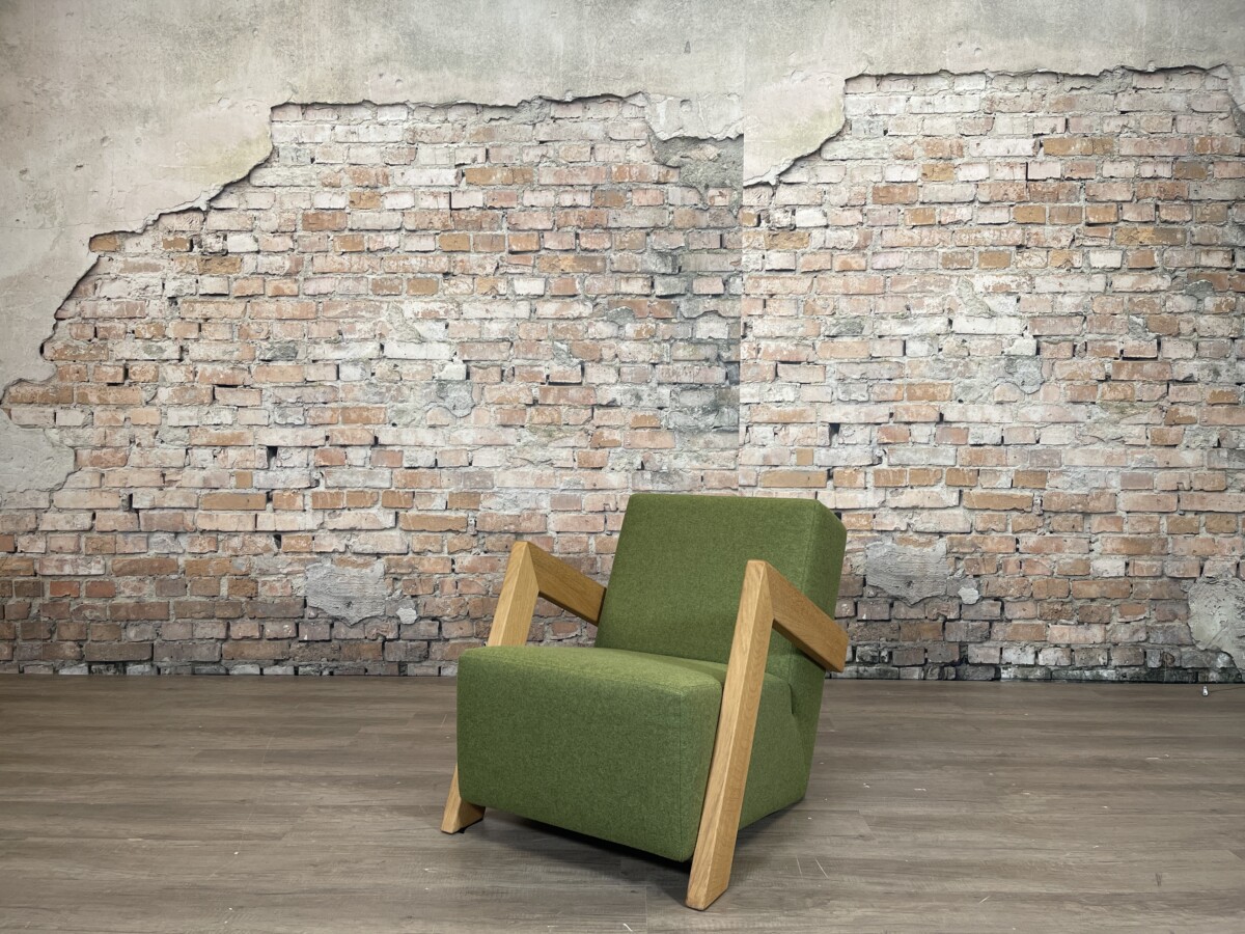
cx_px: 622
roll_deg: -0.5
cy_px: 467
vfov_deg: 53.1
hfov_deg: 67.3
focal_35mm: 26
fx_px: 935
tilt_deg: -3.0
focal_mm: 5.1
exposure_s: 1/100
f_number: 1.6
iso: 100
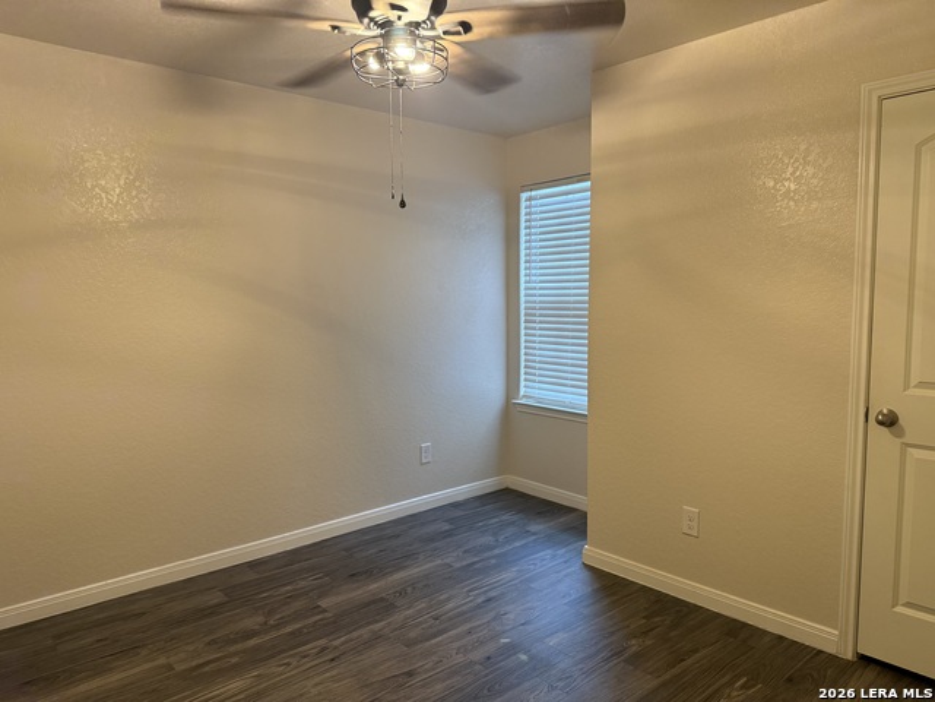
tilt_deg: -3.9
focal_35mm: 24
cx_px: 468
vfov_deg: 56.8
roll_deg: +0.3
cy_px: 351
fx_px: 648
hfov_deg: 71.6
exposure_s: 1/60
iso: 250
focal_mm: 6.76
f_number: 1.78
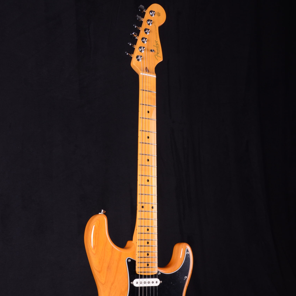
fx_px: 522
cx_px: 148
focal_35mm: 54
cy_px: 220
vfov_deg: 31.1
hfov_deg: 31.6
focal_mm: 28
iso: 200
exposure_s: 1/200
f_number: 13
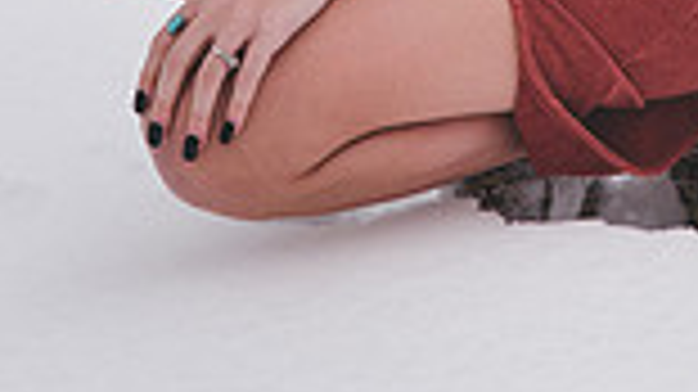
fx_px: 3940
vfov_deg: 5.5
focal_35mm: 213
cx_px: 563
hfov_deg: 10.1
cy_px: -491
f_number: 3.2
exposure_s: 1/250
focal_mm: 70
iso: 100
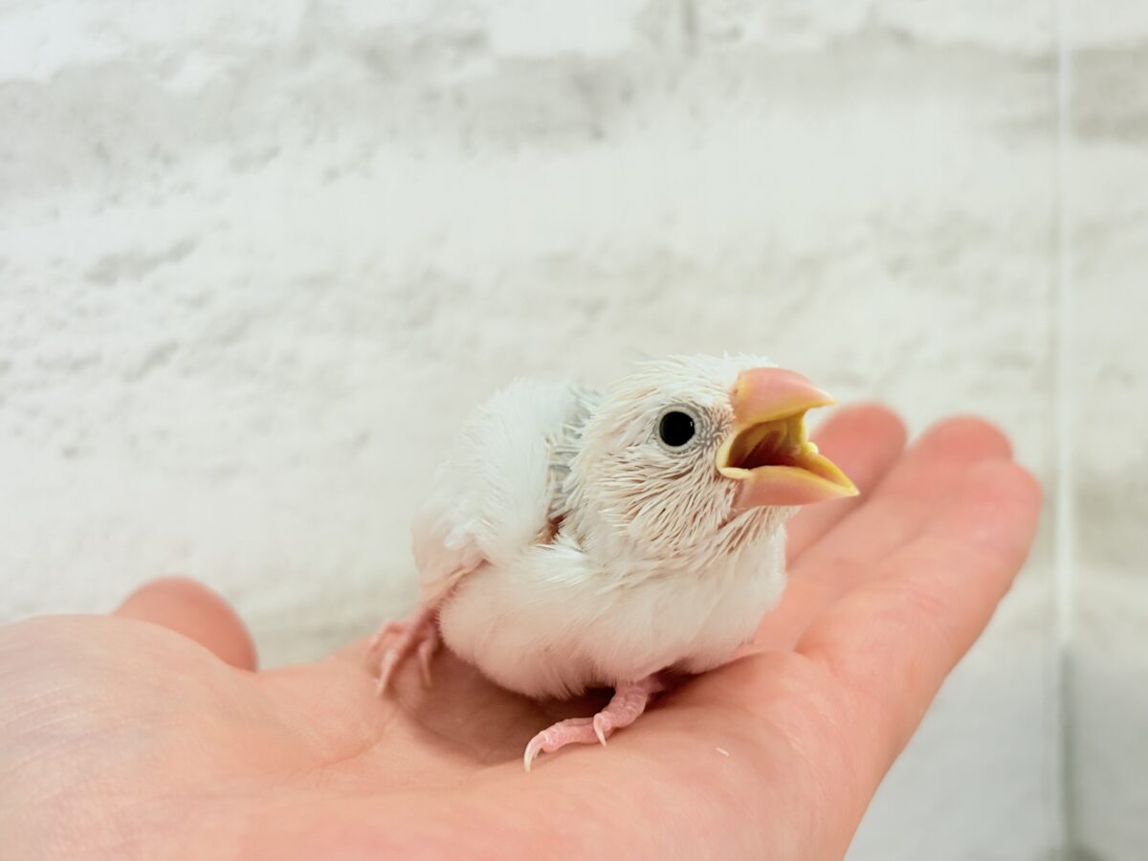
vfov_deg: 28.0
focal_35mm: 52
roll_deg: +3.6
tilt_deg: -8.8
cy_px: 430
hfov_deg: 36.8
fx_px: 1725
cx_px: 574
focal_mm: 5.96
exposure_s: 1/50
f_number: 1.6
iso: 32
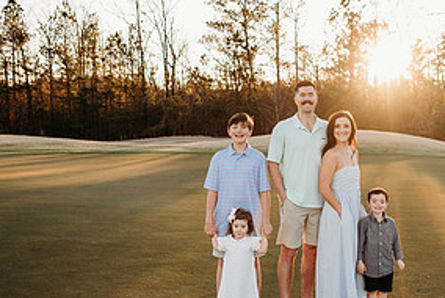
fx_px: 606
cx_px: 313
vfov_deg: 27.6
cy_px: 153
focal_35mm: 49
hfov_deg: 39.6
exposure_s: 1/640
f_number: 2.5
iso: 160
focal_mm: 24
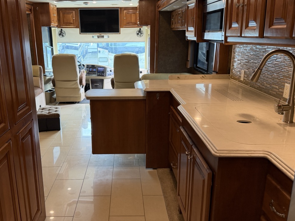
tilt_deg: -14.8
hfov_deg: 56.5
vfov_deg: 44.2
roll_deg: +2.2
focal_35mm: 32
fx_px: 273
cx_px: 120
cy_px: 107
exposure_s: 1/81
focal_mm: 6.76
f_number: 1.78
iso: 200
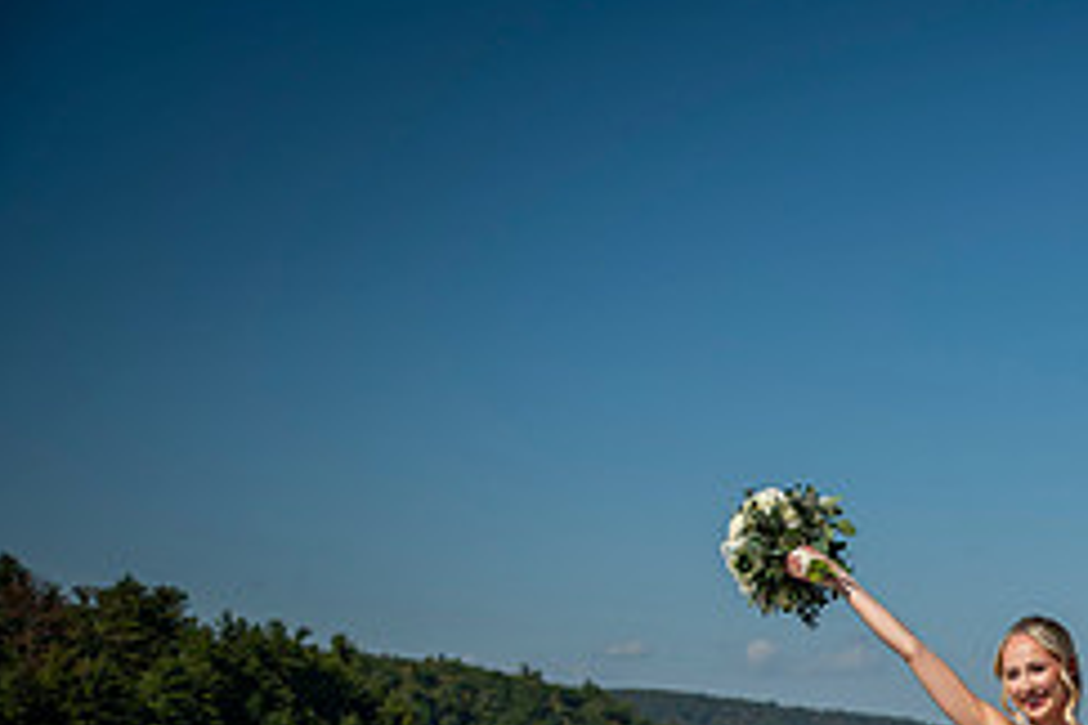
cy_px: 801
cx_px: 1294
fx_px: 2629
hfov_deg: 21.7
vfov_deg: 15.3
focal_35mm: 87
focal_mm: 36
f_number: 2.8
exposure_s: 1/4000
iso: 80
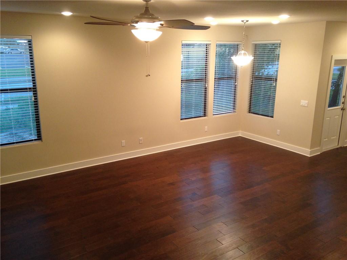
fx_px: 331
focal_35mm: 33
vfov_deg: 42.9
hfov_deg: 55.4
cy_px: 130
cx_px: 174
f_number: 2.4
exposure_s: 1/20
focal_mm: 4.12
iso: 125
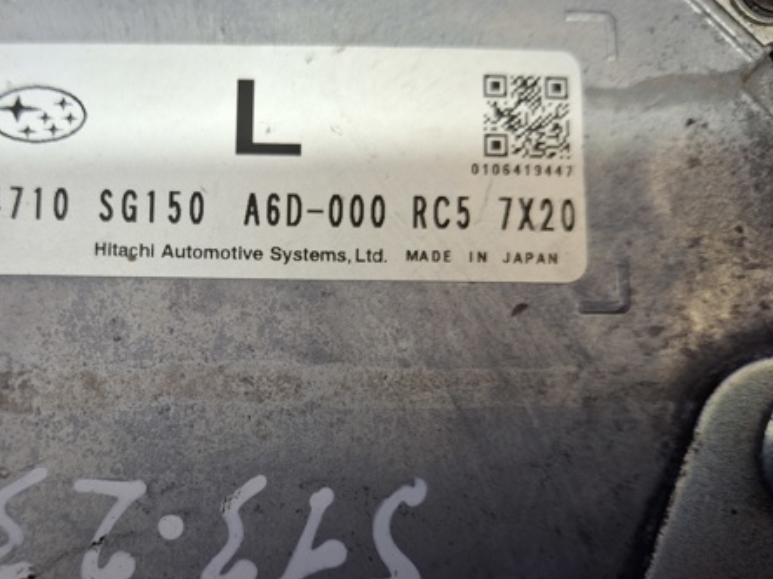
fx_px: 804
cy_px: 335
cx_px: 245
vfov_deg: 39.6
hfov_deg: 50.3
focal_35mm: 36
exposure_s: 1/50
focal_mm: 4.69
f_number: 1.8
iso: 160
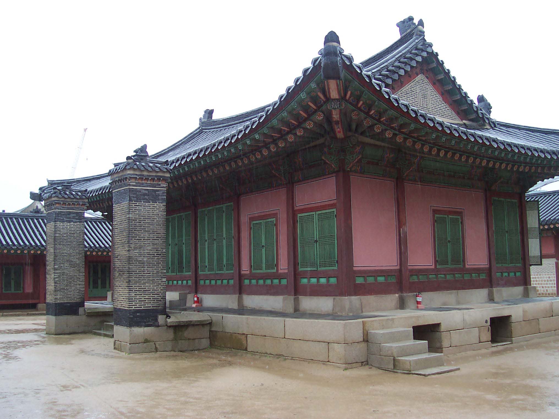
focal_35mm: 37
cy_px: 210
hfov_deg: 50.1
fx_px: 597
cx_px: 280
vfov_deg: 38.7
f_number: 2.8
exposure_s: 1/60
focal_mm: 5.6
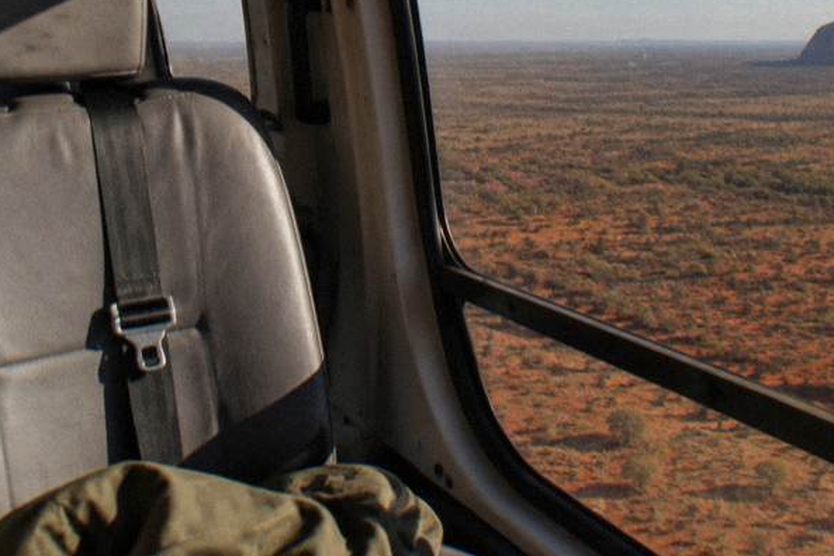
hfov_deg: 32.8
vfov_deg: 22.9
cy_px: 213
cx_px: 696
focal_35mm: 59
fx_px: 1366
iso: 400
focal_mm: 35
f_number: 7.1
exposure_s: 1/500
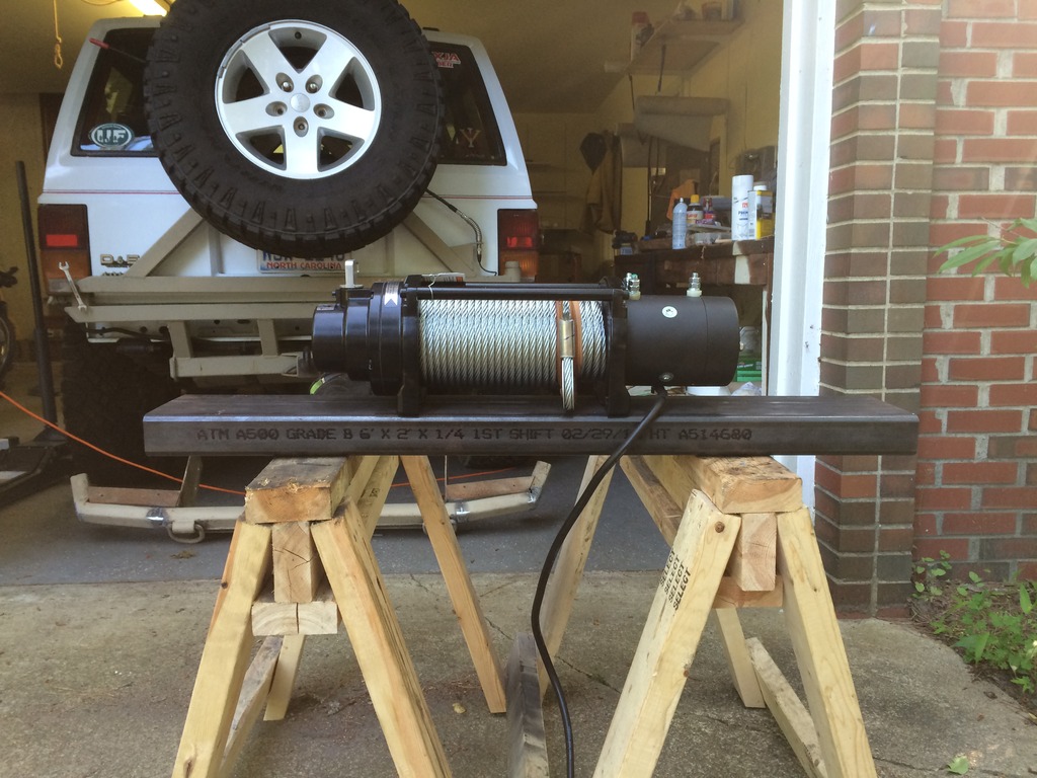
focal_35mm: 29
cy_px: 389
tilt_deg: -7.4
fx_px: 869
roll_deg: +1.2
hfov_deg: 61.7
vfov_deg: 48.2
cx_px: 518
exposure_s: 1/40
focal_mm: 4.15
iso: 40
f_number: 2.2
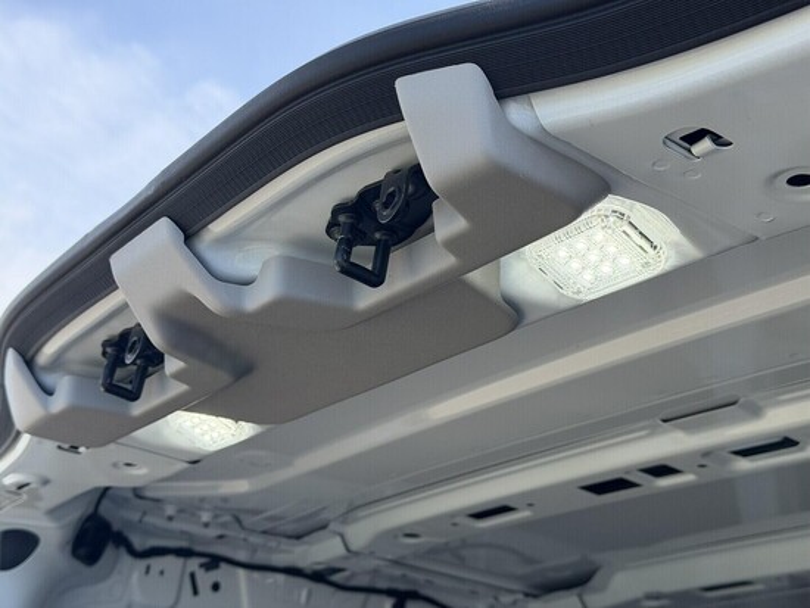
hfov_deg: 39.6
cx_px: 405
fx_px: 1124
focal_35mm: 48
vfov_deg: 30.3
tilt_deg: +22.4
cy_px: 304
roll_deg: -5.2
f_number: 1.78
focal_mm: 6.76
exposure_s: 1/1838
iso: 80
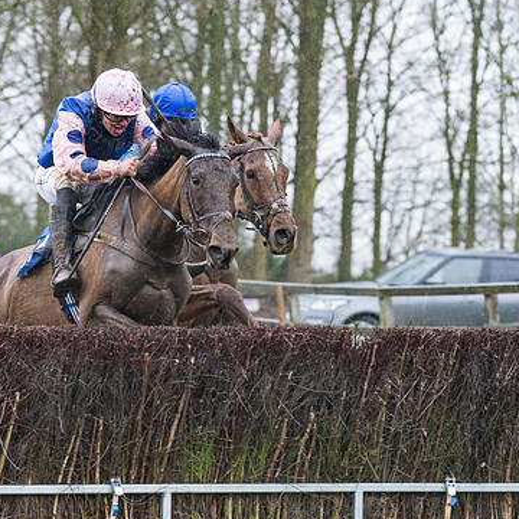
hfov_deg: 7.1
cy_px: 275
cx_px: 84
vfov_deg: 7.1
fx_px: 4173
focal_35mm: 246
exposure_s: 1/1000
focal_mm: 135
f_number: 4
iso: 1600
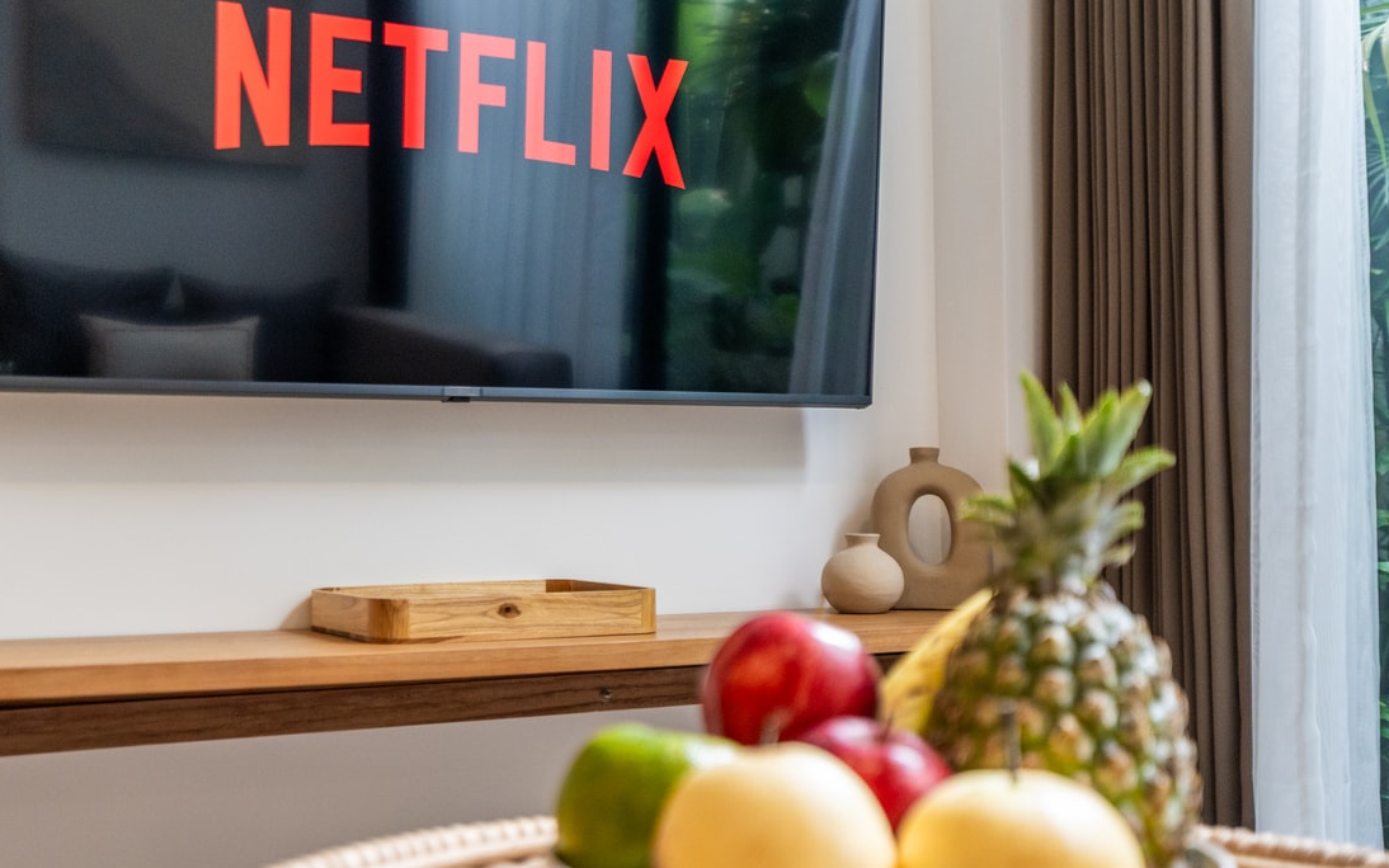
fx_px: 1666
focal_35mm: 44
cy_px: 464
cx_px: 587
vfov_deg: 29.2
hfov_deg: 45.1
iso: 2000
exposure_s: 1/250
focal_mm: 35
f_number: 4
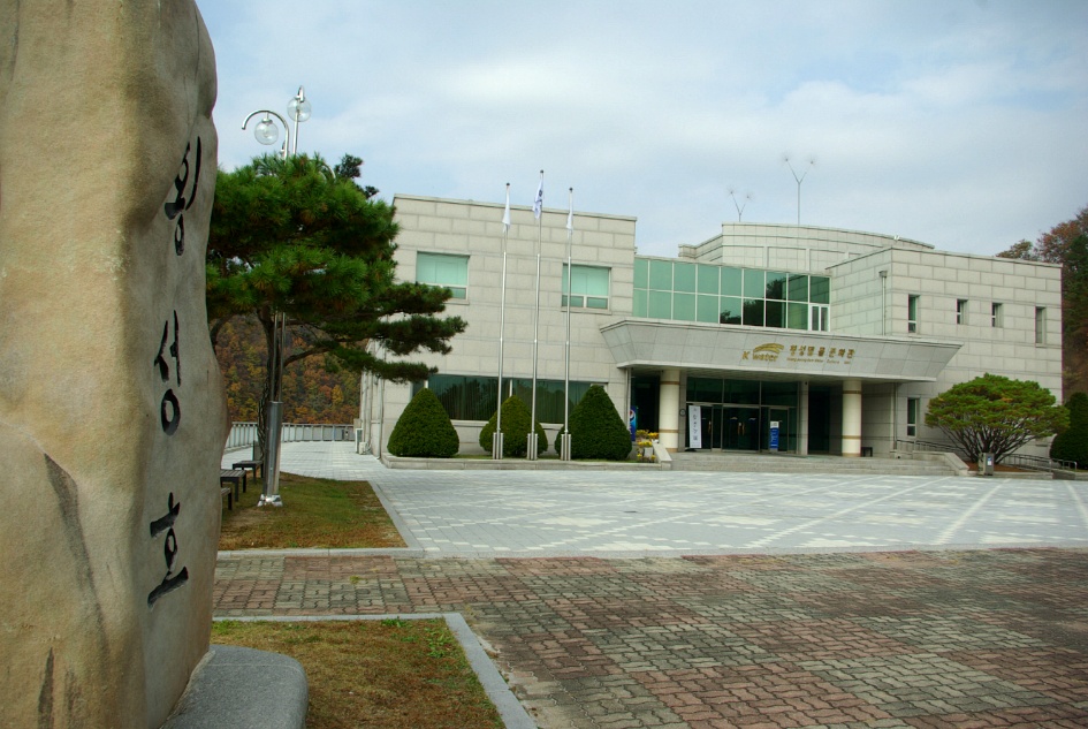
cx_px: 544
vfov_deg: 48.1
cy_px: 364
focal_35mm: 27
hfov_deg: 67.3
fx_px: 817
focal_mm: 18
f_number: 6.7
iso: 100
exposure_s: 1/250
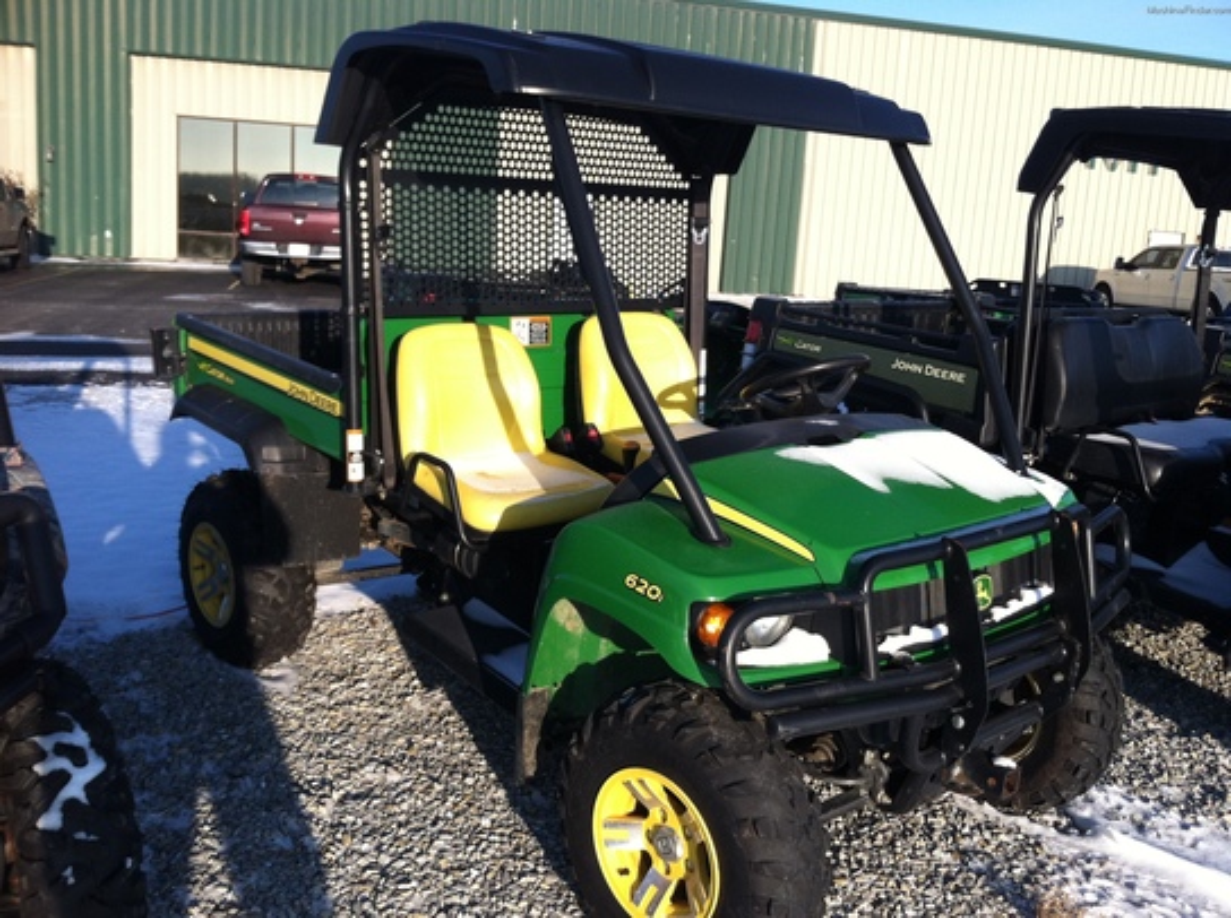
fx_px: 1242
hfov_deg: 52.7
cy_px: 459
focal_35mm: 35
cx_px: 616
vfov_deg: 40.6
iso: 80
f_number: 2.8
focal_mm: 3.85
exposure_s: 1/588
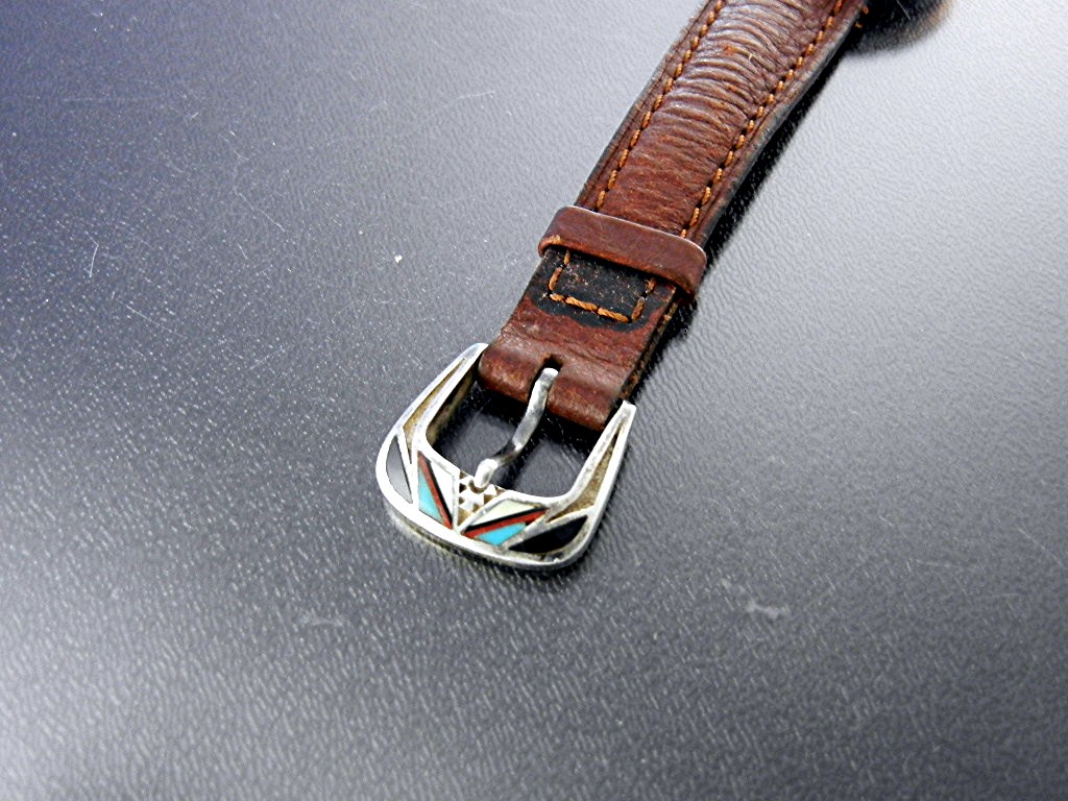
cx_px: 534
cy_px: 400
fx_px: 1203
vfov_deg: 36.8
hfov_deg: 47.9
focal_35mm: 39
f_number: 3.7
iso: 200
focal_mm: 7.1
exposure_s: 1/3.7
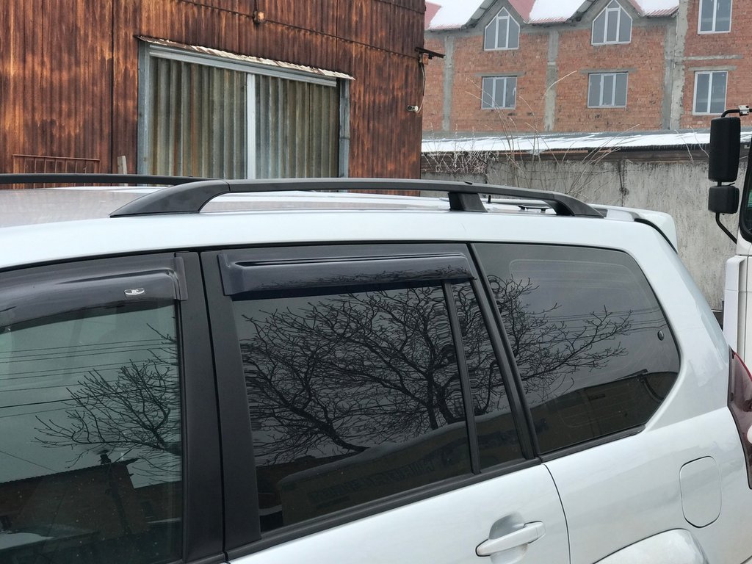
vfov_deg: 25.7
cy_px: 282
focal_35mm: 57
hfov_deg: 33.8
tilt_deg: -4.1
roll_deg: -2.3
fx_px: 1238
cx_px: 376
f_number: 2.8
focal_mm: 6.6
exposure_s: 1/311
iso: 20
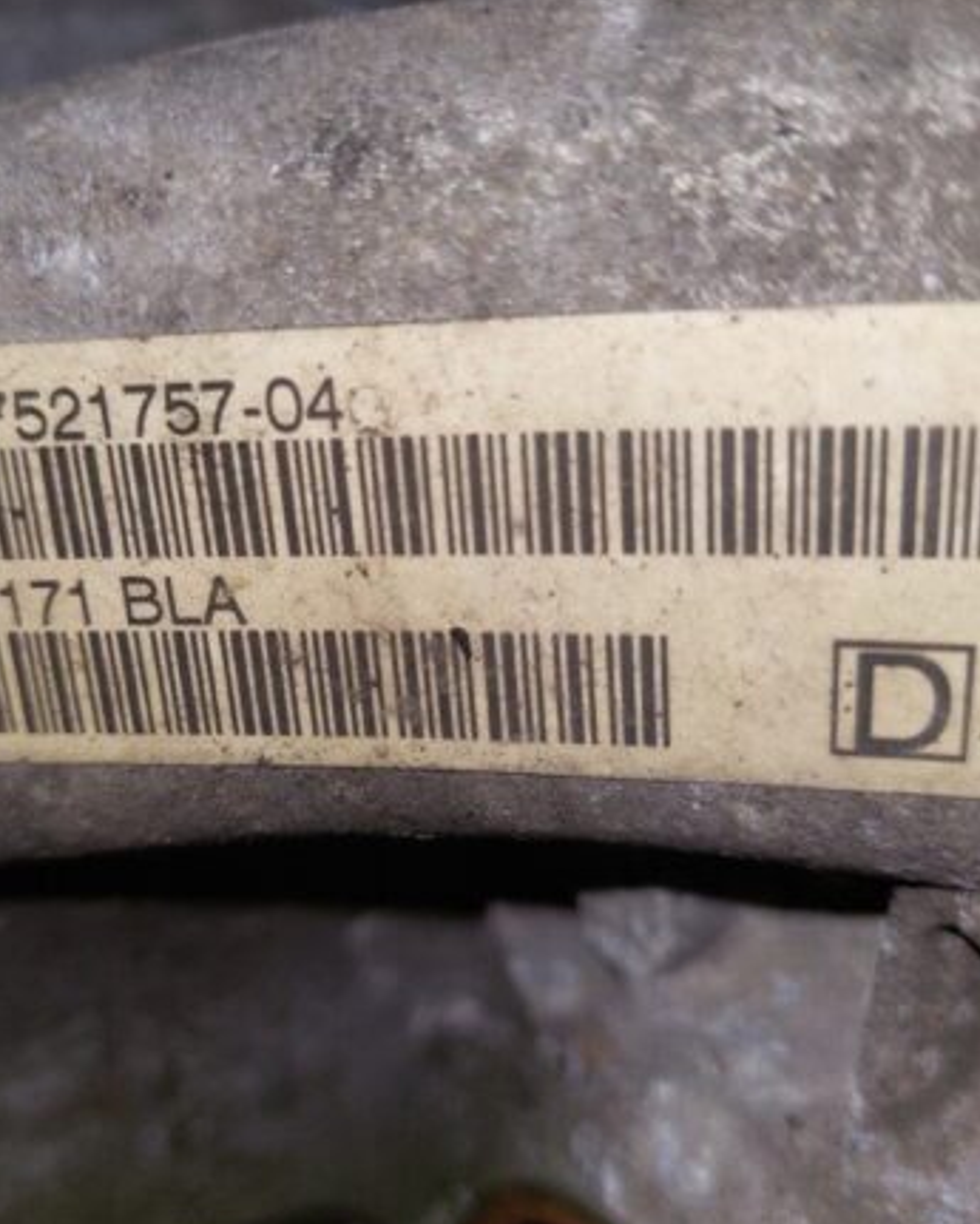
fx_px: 1232
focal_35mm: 34
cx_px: 386
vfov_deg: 52.8
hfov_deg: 43.1
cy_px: 622
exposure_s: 1/538
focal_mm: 5.23
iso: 40
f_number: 1.8
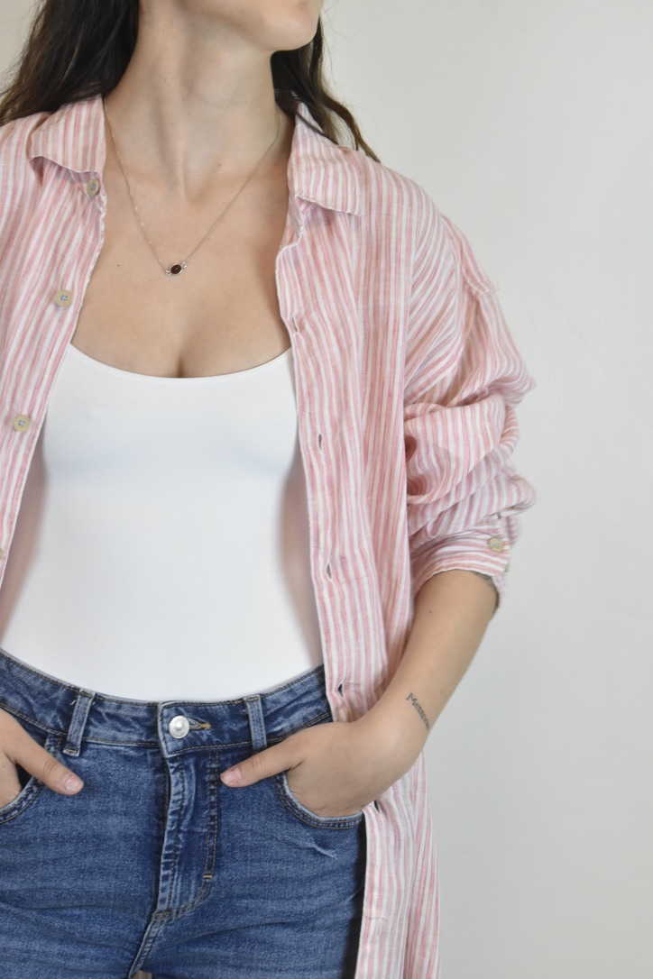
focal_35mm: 82
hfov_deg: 16.6
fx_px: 2245
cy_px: 490
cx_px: 326
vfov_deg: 24.6
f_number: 18
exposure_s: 1/40
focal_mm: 55
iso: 1600
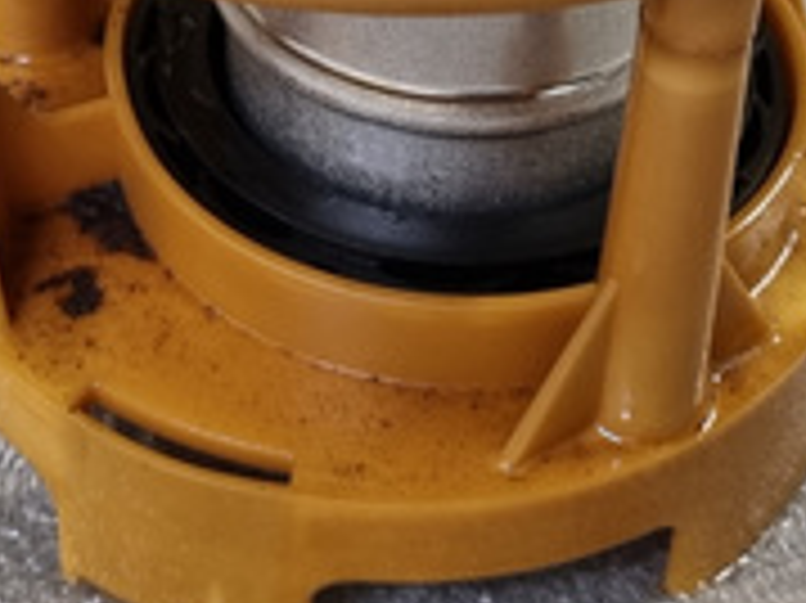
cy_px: -189
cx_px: 279
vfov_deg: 16.0
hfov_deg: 22.4
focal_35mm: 87
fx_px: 2024
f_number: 1.8
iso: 320
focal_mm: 5.4
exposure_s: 1/50
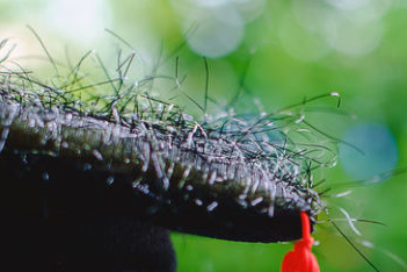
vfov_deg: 11.0
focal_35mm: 123
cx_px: 354
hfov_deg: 16.5
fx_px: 1390
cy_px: 299
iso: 200
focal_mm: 35
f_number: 2.5
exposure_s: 1/250
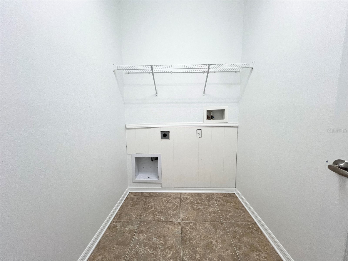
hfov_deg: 106.2
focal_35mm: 13
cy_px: 130
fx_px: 131
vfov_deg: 89.9
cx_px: 174
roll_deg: -0.8
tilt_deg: -7.8
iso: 80
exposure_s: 1/120
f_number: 1.8
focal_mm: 1.57
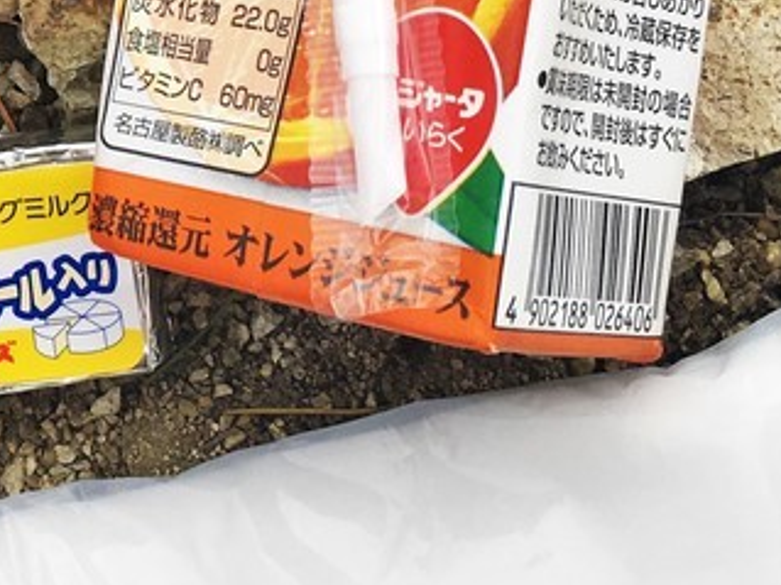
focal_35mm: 109
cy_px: -88
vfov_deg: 13.3
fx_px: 2458
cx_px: -279
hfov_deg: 16.8
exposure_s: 1/2024
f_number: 2.2
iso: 25
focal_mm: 4.15
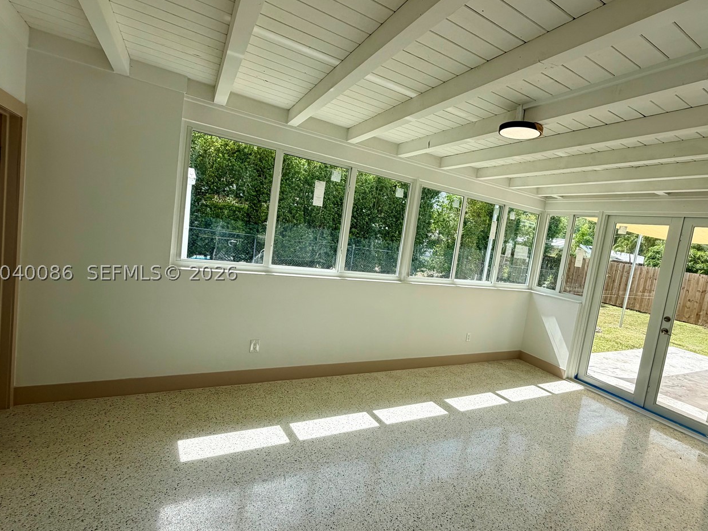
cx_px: 411
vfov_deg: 71.6
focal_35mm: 18
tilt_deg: -4.9
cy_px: 273
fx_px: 368
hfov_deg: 87.0
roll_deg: -8.4
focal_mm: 2.22
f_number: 2.2
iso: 50
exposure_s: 1/502
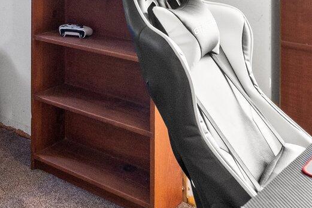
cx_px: -10
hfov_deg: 32.9
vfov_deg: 21.6
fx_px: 476
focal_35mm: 55
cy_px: -82
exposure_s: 1/8
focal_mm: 14
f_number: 8
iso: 2500
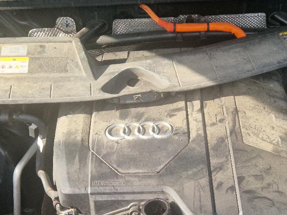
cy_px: 193
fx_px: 481
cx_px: 177
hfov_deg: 33.1
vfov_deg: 24.5
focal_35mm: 58
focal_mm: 5.4
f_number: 1.8
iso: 50
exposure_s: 1/278
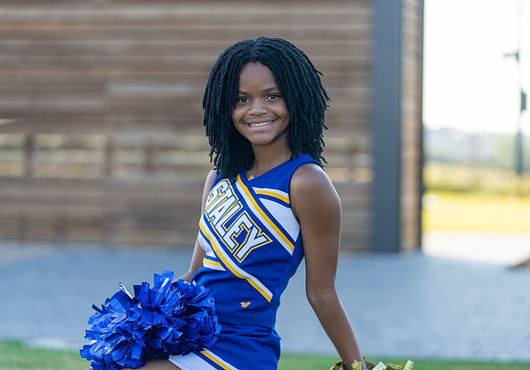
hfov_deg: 15.9
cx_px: 286
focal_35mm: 127
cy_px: 180
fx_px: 1903
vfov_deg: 11.1
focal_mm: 120
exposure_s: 1/400
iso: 125
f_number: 2.8
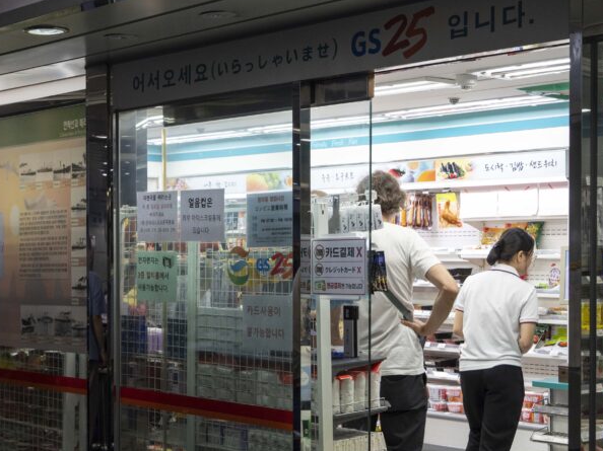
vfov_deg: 23.2
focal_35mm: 63
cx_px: 317
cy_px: 288
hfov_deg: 30.7
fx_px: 1097
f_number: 5
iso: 1000
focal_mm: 38
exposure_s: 1/160
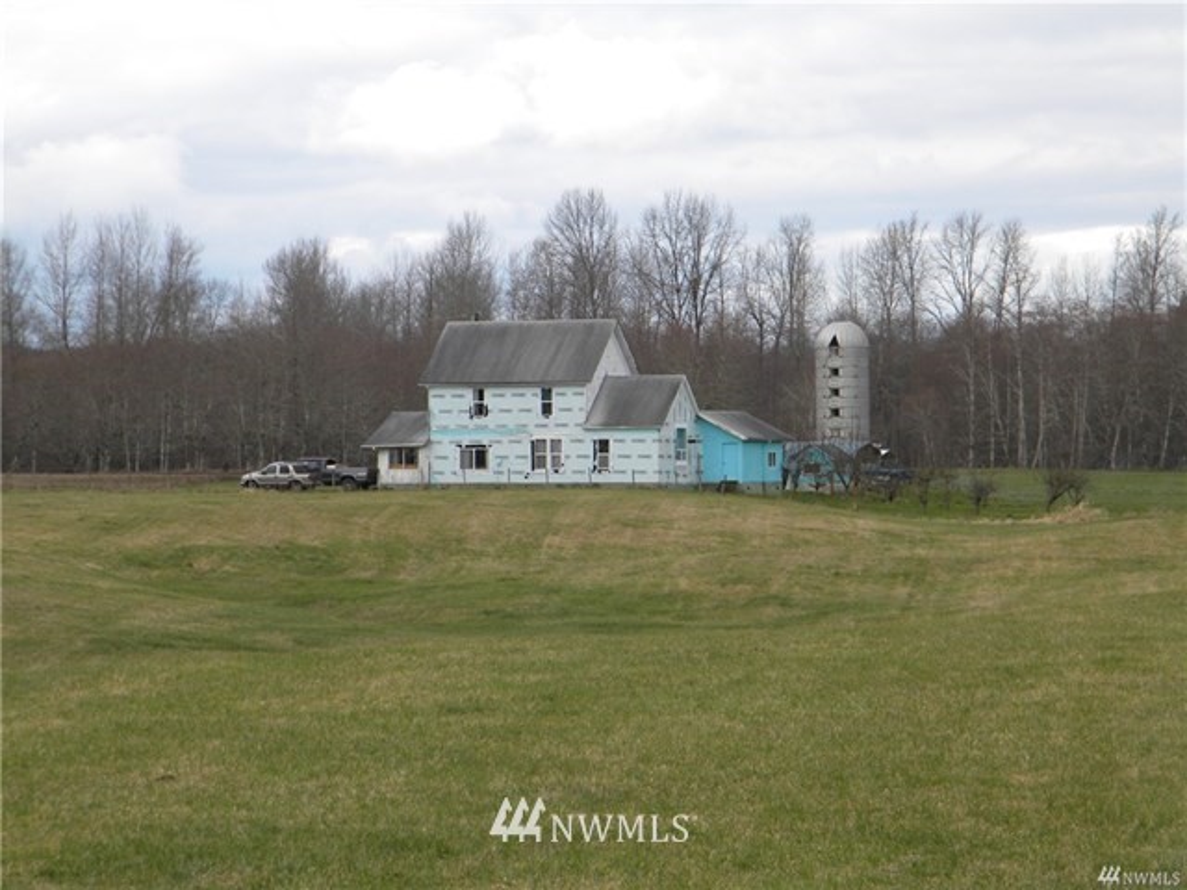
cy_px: 445
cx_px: 594
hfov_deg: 13.3
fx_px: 5075
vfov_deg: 10.0
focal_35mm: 148
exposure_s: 1/218
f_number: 5
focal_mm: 26.8
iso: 80
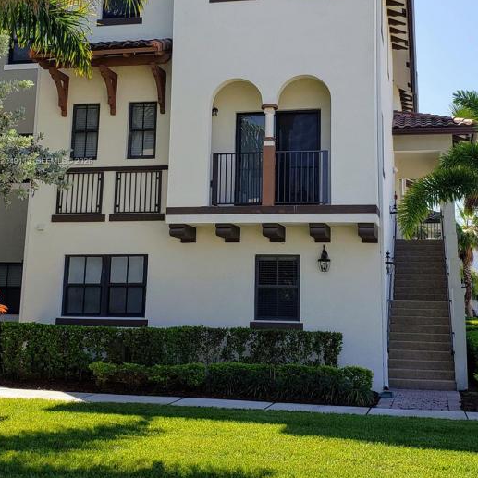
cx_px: 239
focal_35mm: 32
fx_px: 500
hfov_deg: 51.1
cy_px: 162
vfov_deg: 50.2
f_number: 2.4
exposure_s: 1/942
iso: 50
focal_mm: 4.3
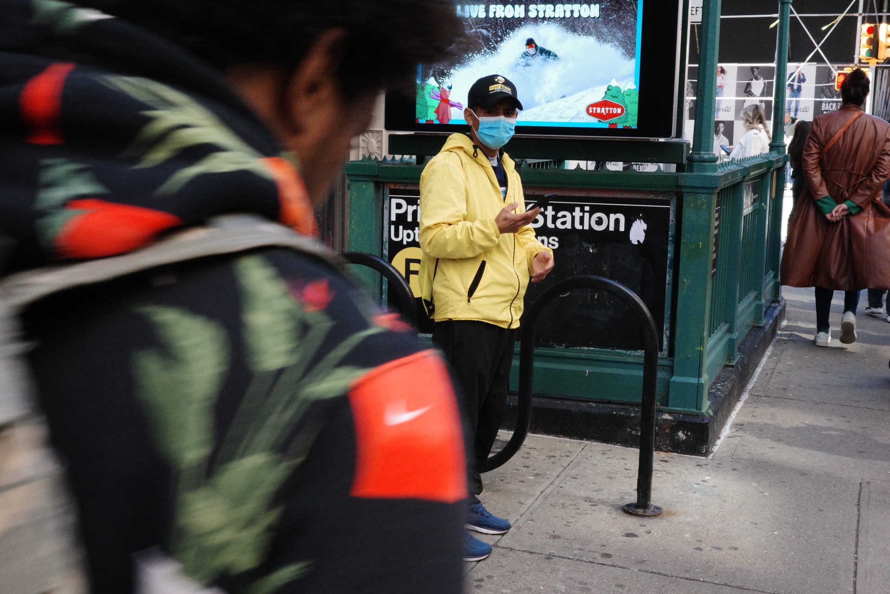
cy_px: 297
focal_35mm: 50
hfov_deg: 39.6
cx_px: 445
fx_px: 1236
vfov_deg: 27.0
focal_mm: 26
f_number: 14
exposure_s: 1/125
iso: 2000
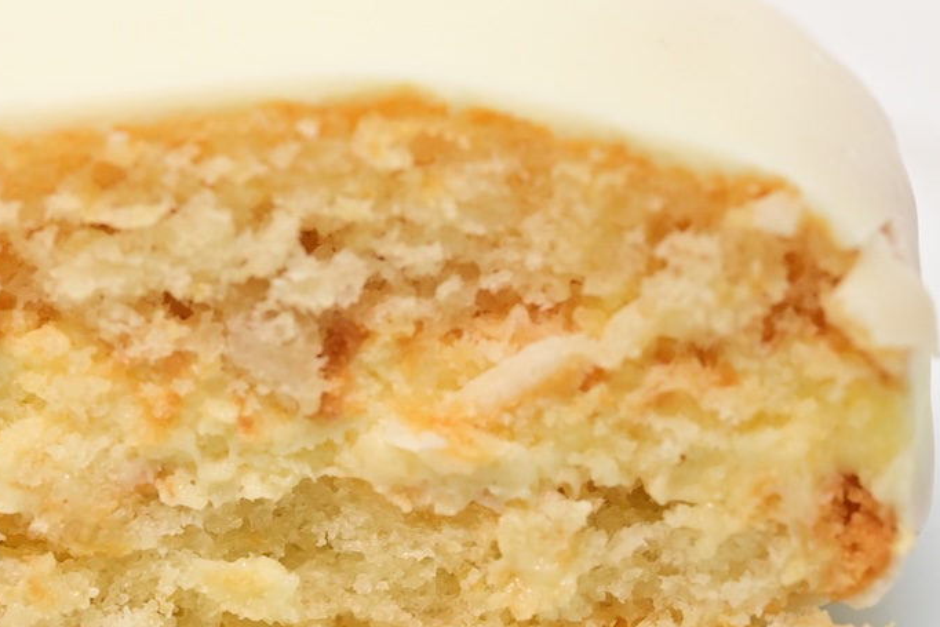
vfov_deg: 15.5
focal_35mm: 88
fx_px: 2298
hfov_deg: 23.0
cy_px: 370
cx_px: 273
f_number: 7.1
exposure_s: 1/160
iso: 6400
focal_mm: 60
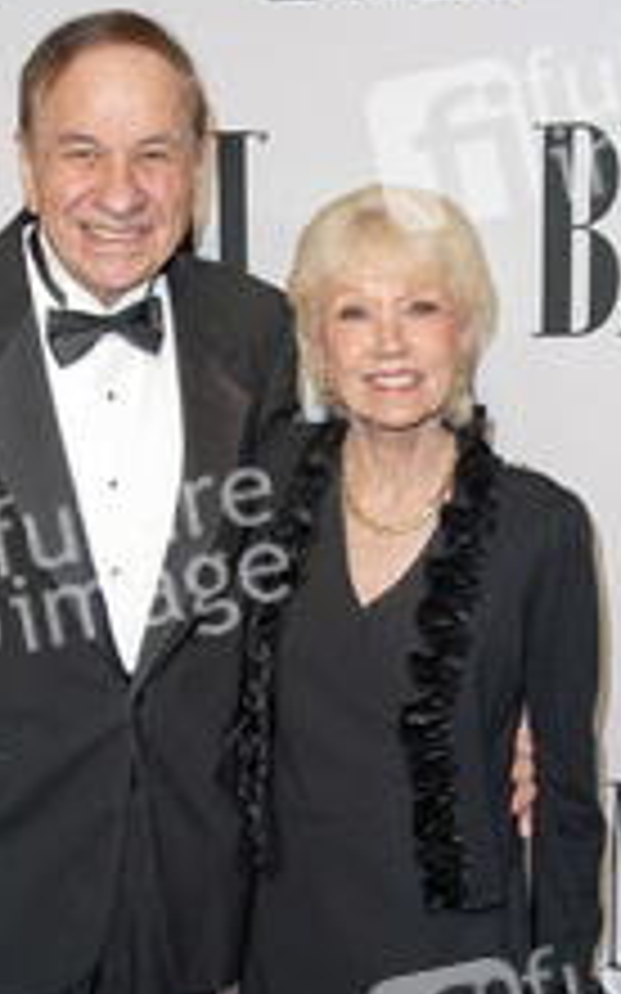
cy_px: 801
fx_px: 1599
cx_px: 191
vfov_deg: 33.5
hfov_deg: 21.9
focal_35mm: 59
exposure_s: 1/400
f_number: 4
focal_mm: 32
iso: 500
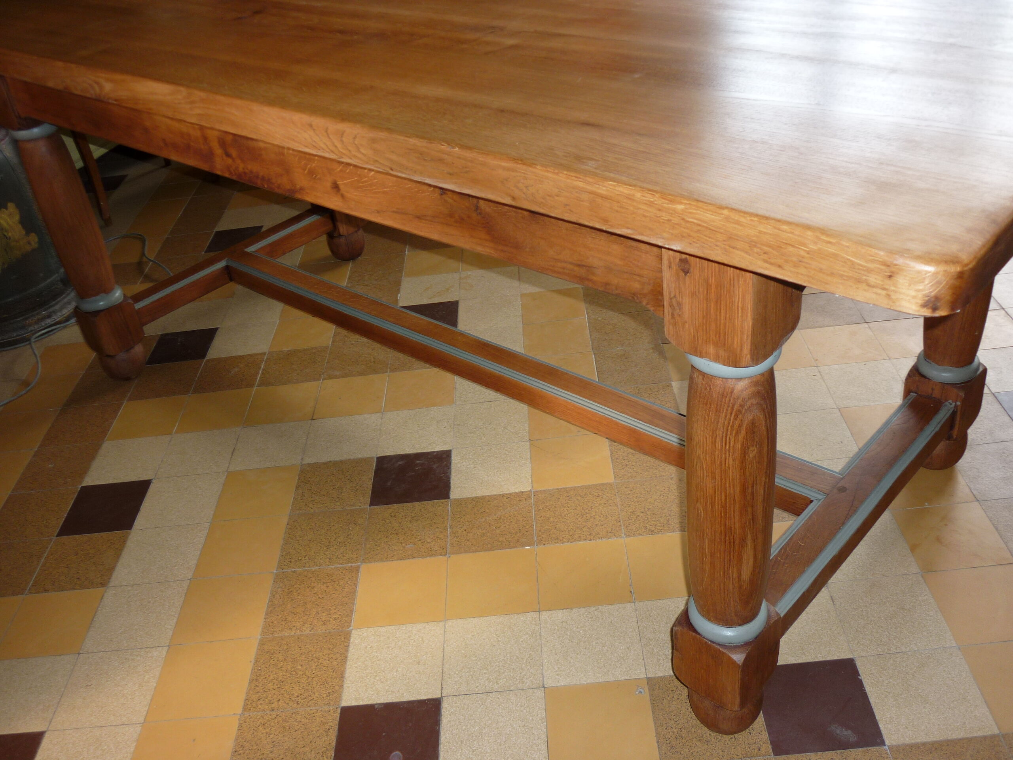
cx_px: 506
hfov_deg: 55.4
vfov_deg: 42.9
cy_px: 380
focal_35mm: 33
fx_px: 966
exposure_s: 1/30
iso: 100
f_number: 2.8
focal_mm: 5.5
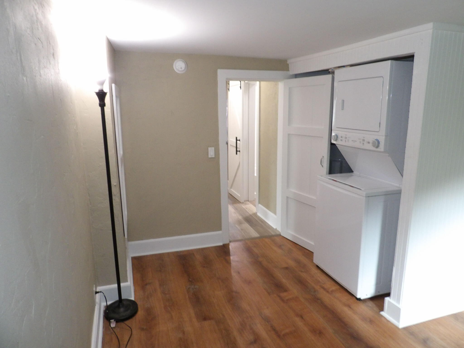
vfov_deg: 56.8
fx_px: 322
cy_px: 174
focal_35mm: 24
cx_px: 232
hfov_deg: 71.6
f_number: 3.2
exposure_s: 1/17
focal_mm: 4.3
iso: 430
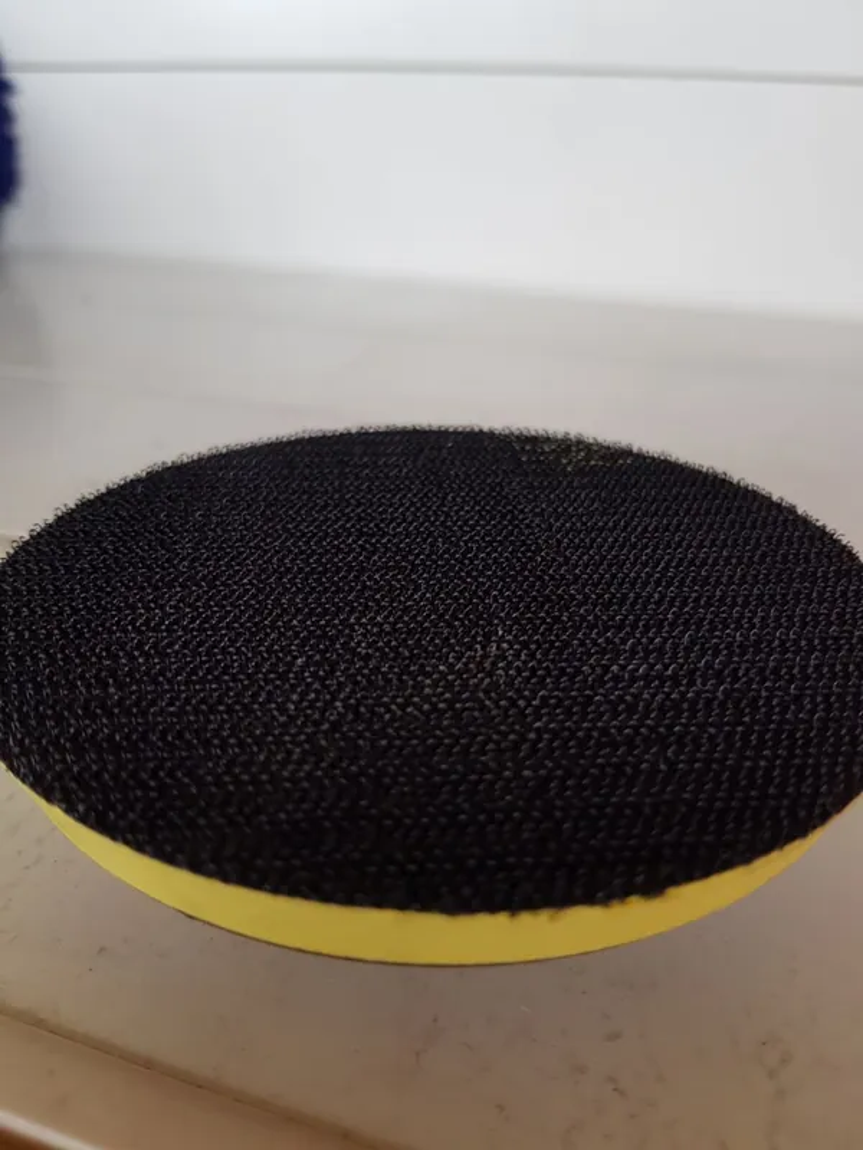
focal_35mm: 26
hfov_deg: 53.1
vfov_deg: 67.3
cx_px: 432
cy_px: 575
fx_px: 864
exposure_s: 1/50
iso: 64
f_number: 1.7
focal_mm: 4.2
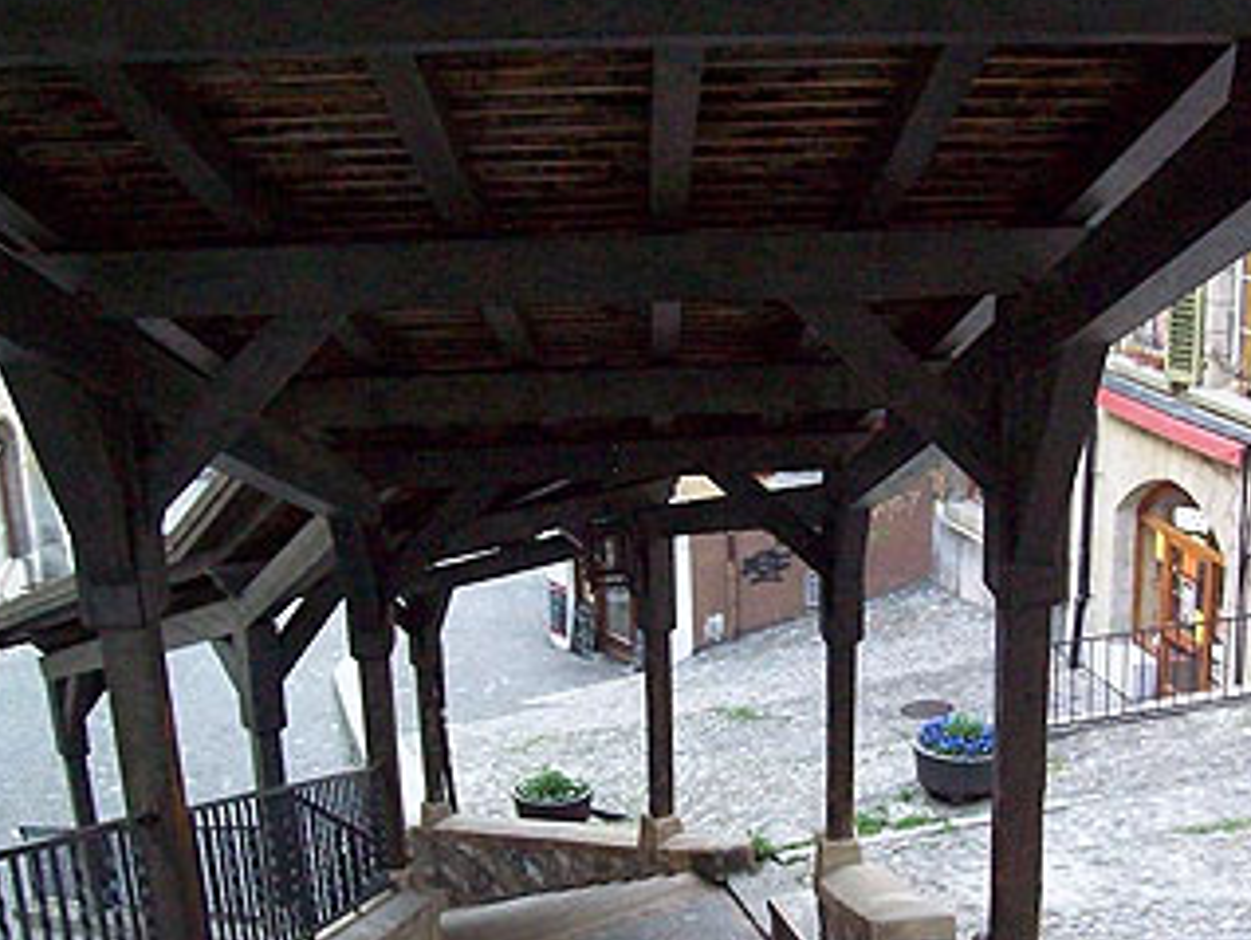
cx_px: 767
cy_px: 570
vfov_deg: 28.5
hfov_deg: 37.3
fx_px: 1844
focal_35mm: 51
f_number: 2.7
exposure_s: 1/128
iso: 414
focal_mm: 6
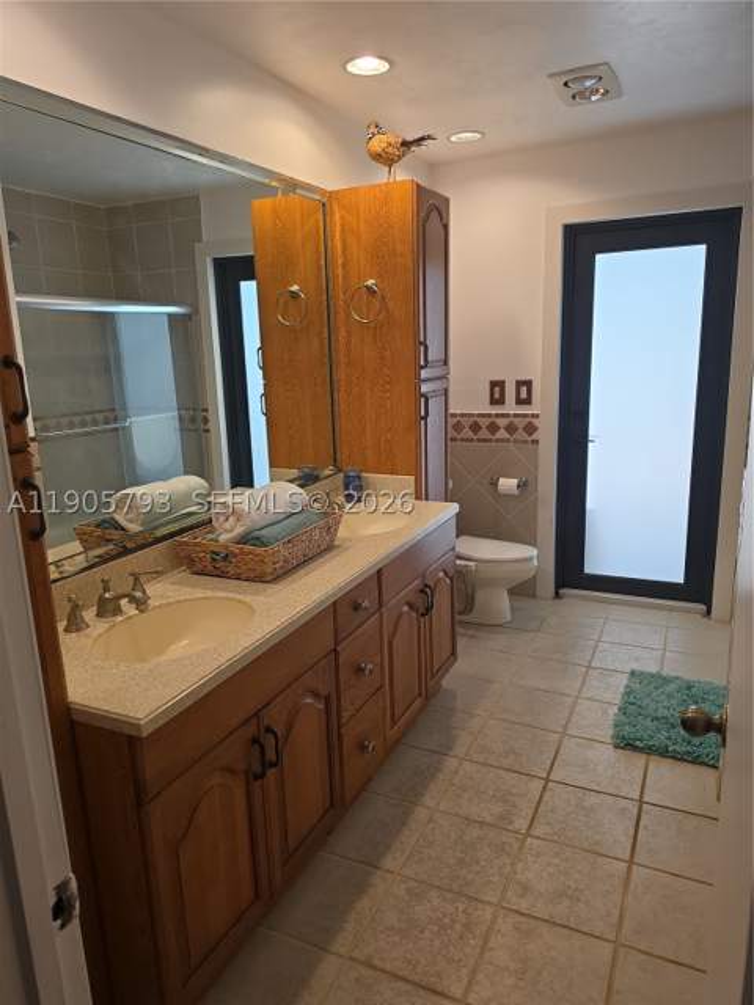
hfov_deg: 58.9
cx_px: 377
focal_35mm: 23
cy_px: 502
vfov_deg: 73.9
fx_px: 668
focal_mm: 6.5
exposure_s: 1/59
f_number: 1.4
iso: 28
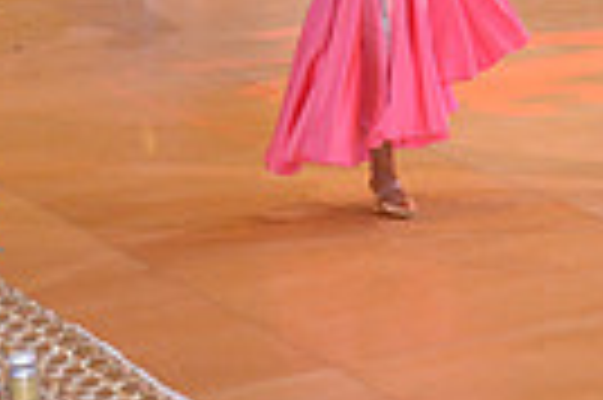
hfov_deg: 11.3
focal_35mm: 165
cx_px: 1202
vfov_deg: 8.1
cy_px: -231
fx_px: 2760
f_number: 5.6
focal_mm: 38
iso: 1600
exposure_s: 1/250
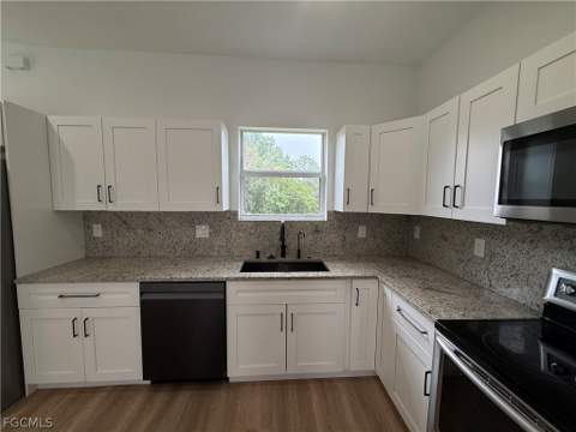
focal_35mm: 14
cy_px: 216
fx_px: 233
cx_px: 288
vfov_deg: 85.7
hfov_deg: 102.1
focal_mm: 2.22
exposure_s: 1/120
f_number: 2.2
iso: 160
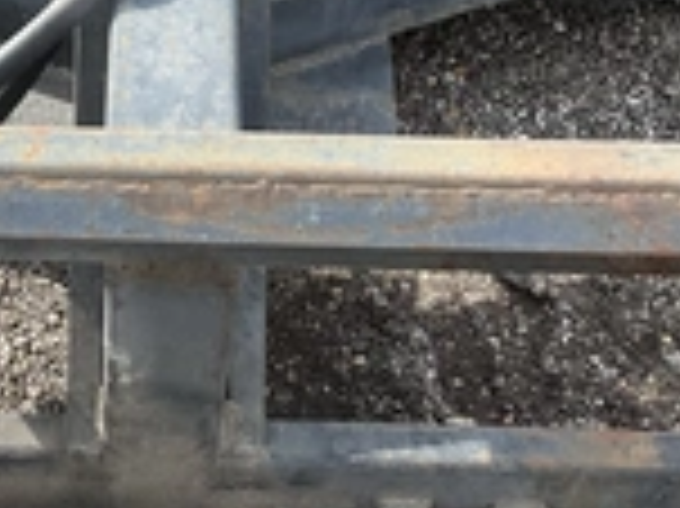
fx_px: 1511
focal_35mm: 77
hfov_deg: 25.1
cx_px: 167
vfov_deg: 19.1
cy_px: 252
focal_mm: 3
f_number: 1.8
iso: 25
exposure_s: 1/335
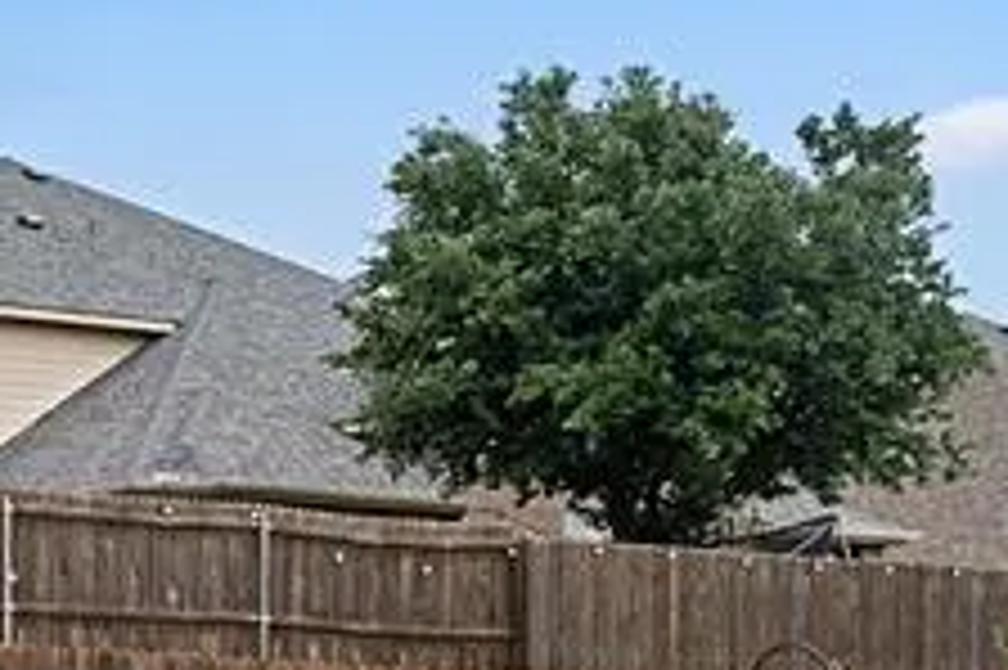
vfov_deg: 15.1
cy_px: 814
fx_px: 2434
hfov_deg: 20.1
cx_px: -504
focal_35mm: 87
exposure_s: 1/200
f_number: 9
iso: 500
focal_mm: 19
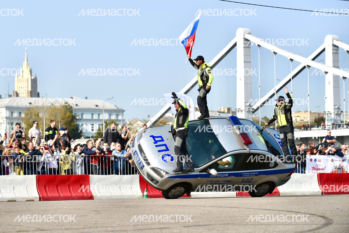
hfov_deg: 18.6
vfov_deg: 12.5
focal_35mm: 110
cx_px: 174
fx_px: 1067
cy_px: 116
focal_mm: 110
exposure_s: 1/2000
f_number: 4.5
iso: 250
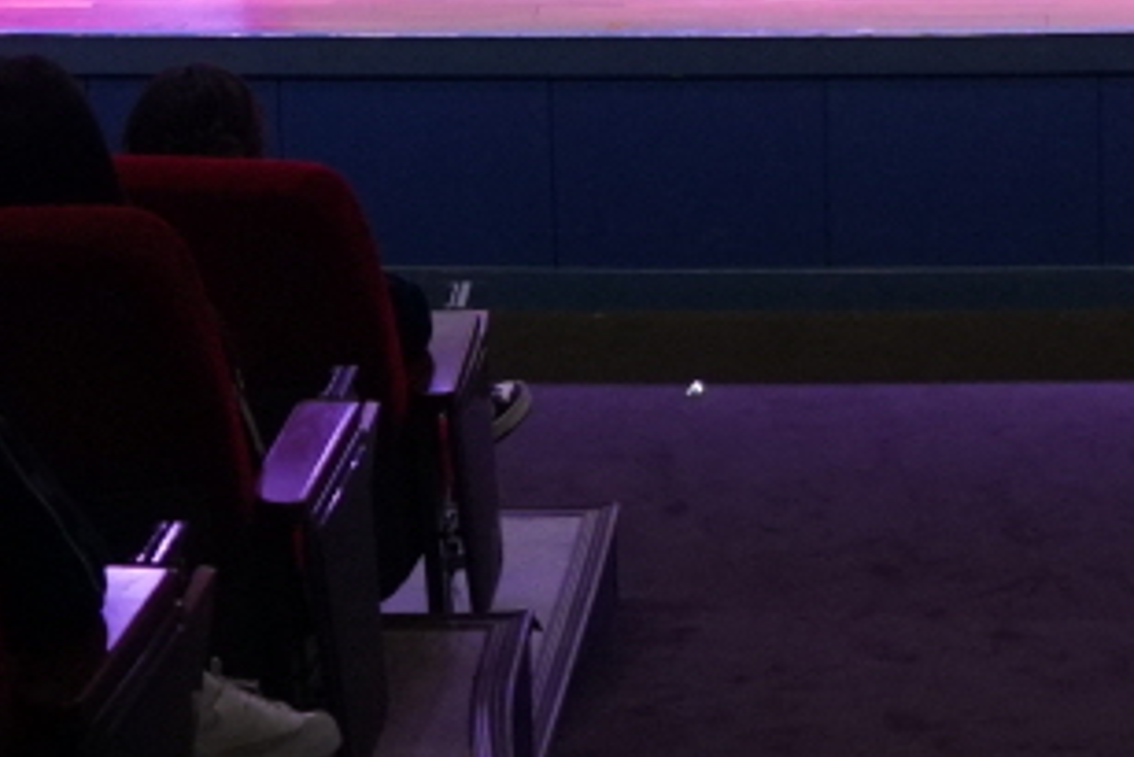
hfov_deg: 15.4
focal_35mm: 132
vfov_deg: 10.1
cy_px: -343
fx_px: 4160
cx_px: 994
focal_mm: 18
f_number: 3.5
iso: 1000
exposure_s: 1/160
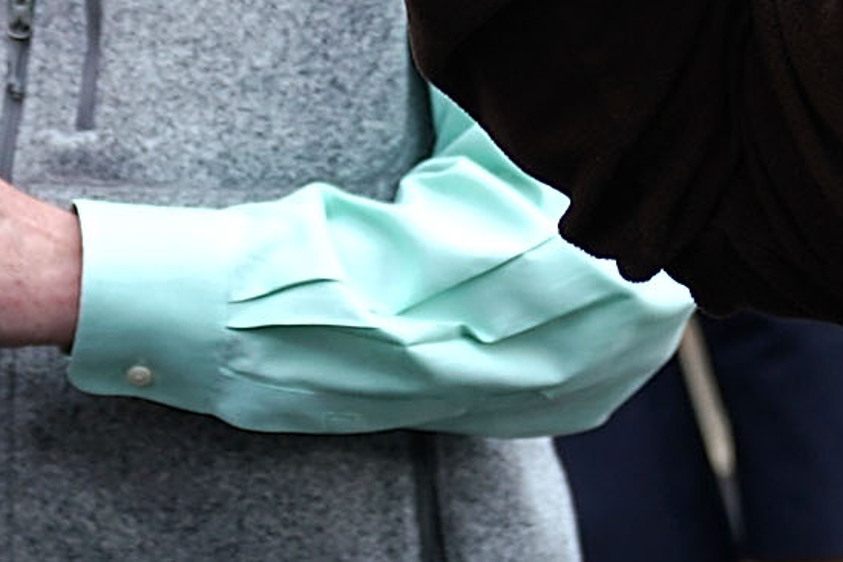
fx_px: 5621
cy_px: -139
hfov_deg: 8.5
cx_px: -97
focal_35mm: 240
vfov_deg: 5.7
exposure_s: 1/250
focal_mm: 44
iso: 160
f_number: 2.8
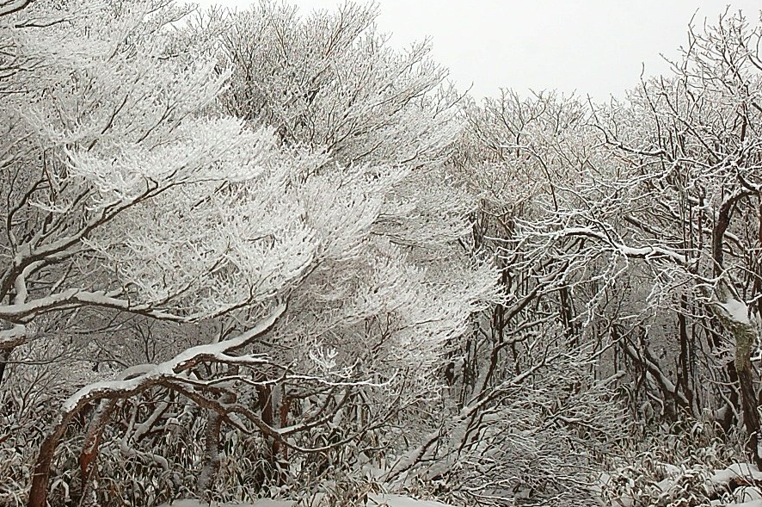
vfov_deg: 18.3
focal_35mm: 74
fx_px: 1562
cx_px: 194
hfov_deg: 27.1
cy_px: 122
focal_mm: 29
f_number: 6.7
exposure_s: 1/180
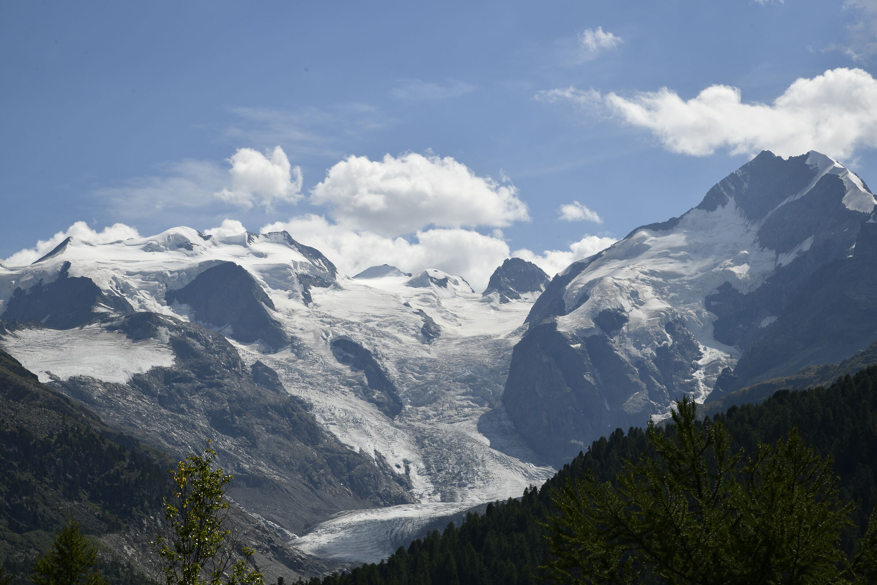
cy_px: 292
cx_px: 438
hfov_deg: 22.1
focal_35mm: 92
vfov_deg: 14.9
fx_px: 2241
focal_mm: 92
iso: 64
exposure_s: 1/160
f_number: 16
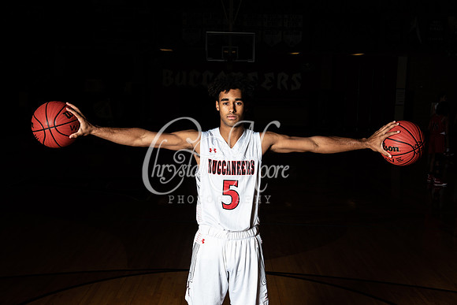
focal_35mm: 48
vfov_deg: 28.1
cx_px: 228
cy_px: 152
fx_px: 609
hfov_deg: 41.1
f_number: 14
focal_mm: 48
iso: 320
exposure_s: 1/200
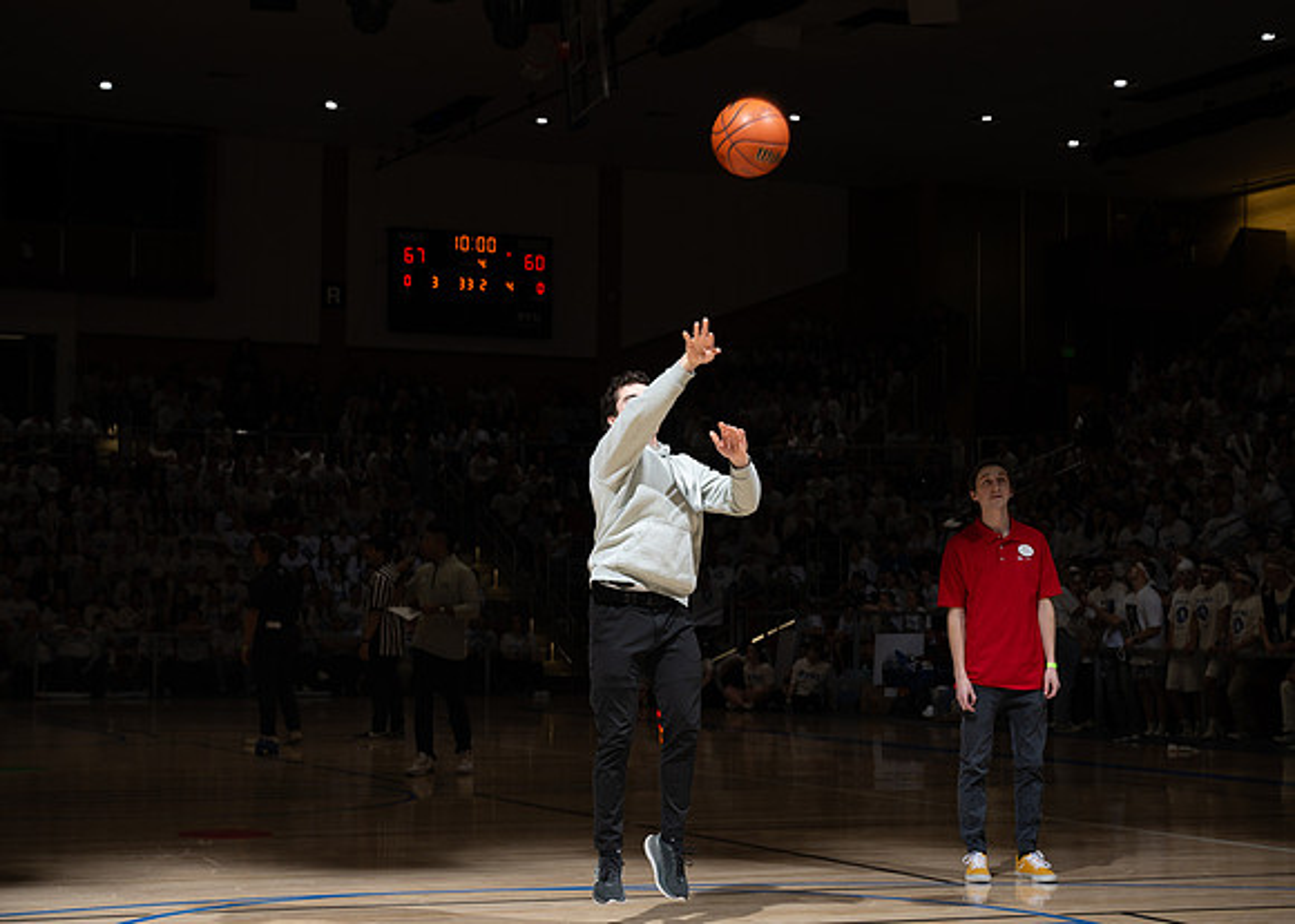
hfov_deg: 27.0
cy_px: 462
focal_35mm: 73
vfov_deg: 19.4
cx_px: 678
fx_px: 2697
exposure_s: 1/60
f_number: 6.3
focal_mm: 70
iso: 100
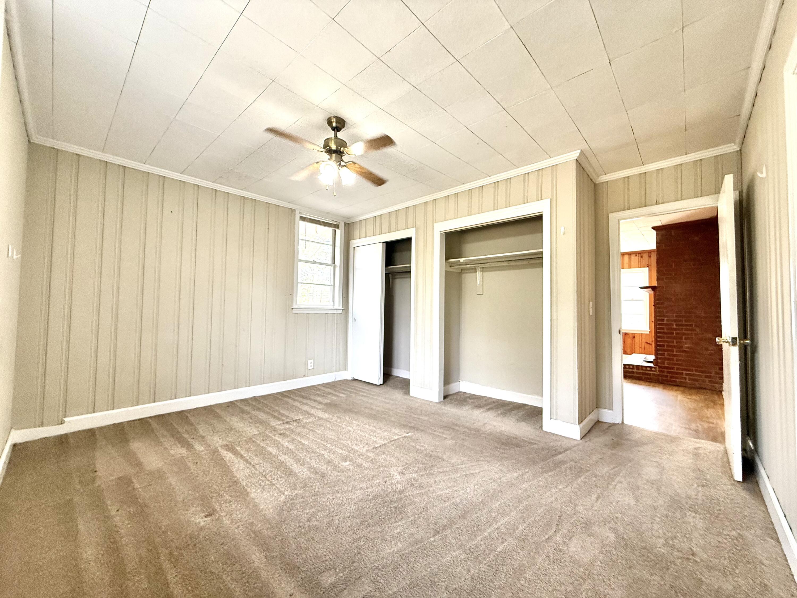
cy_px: 299
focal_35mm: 14
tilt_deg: +2.1
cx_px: 398
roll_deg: -0.6
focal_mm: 2.22
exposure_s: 1/120
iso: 320
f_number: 2.2
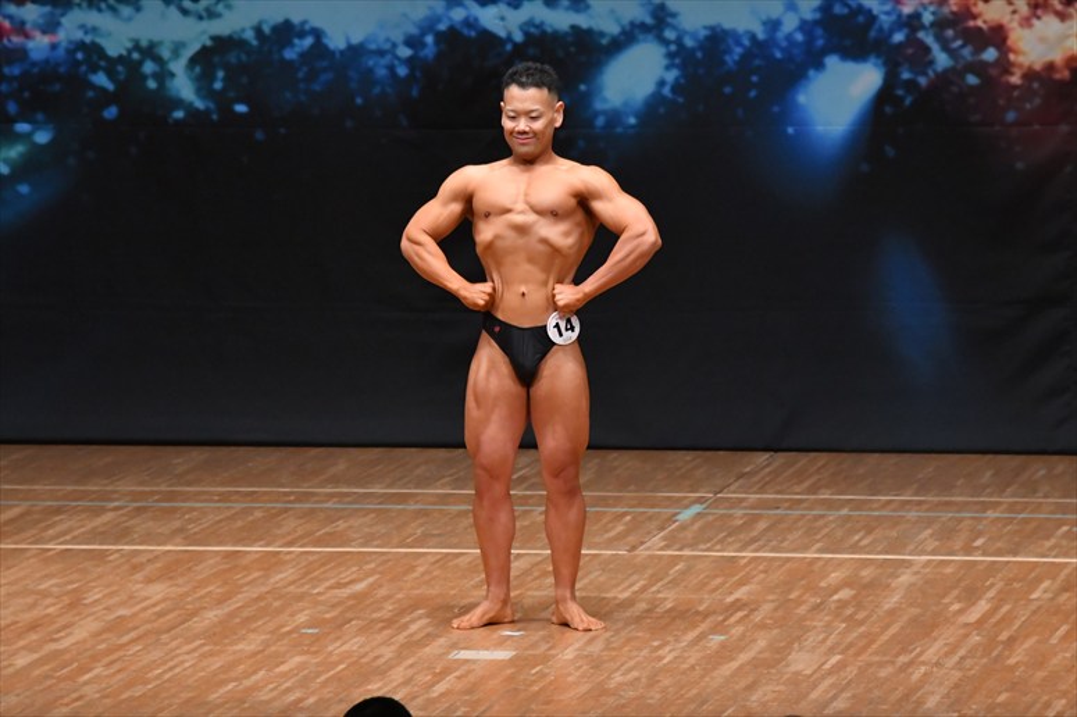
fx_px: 8074
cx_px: 538
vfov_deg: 5.1
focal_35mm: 270
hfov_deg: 7.6
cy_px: 358
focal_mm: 180
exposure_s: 1/400
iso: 5000
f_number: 5.6
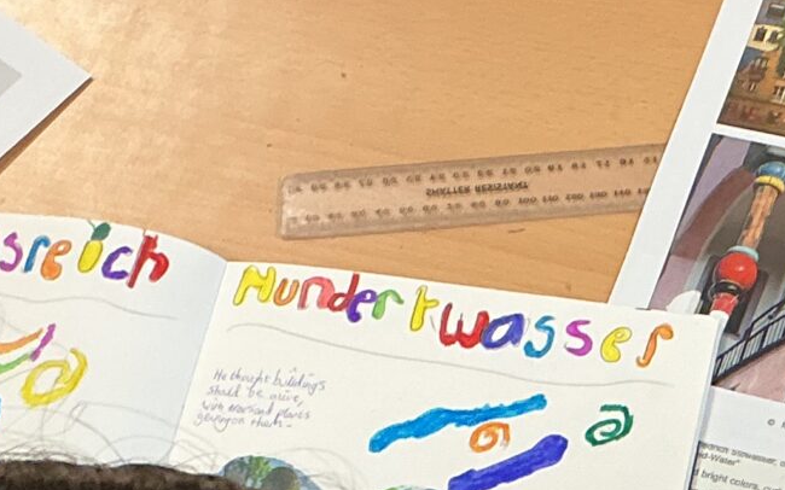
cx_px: 721
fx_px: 2588
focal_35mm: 121
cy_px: 630
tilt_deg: -66.4
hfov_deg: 17.0
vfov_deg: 10.6
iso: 80
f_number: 1.8
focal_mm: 3
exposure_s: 1/60
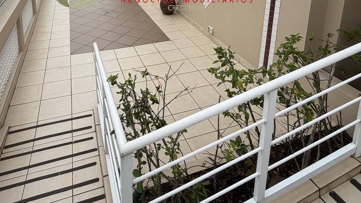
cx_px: 155
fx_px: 259
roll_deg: -0.4
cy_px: -18
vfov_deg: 36.6
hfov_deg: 69.5
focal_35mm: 27
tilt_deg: -13.2
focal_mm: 2.22
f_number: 2.2
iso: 40
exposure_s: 1/518
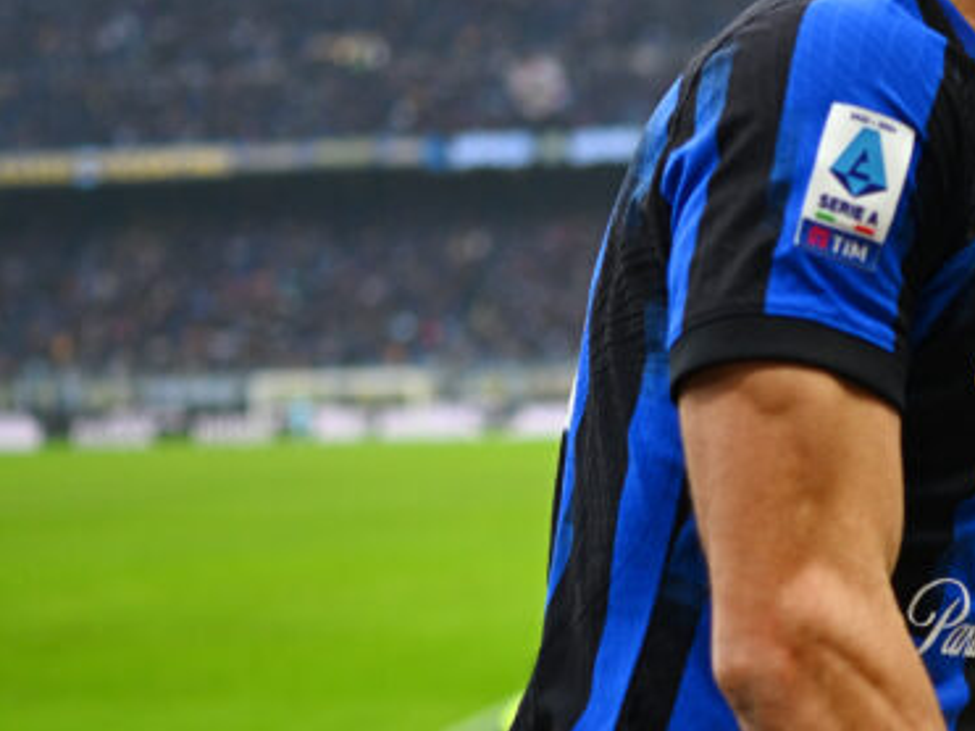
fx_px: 2619
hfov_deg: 20.4
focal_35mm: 93
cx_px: 964
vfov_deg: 15.9
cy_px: 388
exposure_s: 1/1600
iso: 500
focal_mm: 35
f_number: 1.8
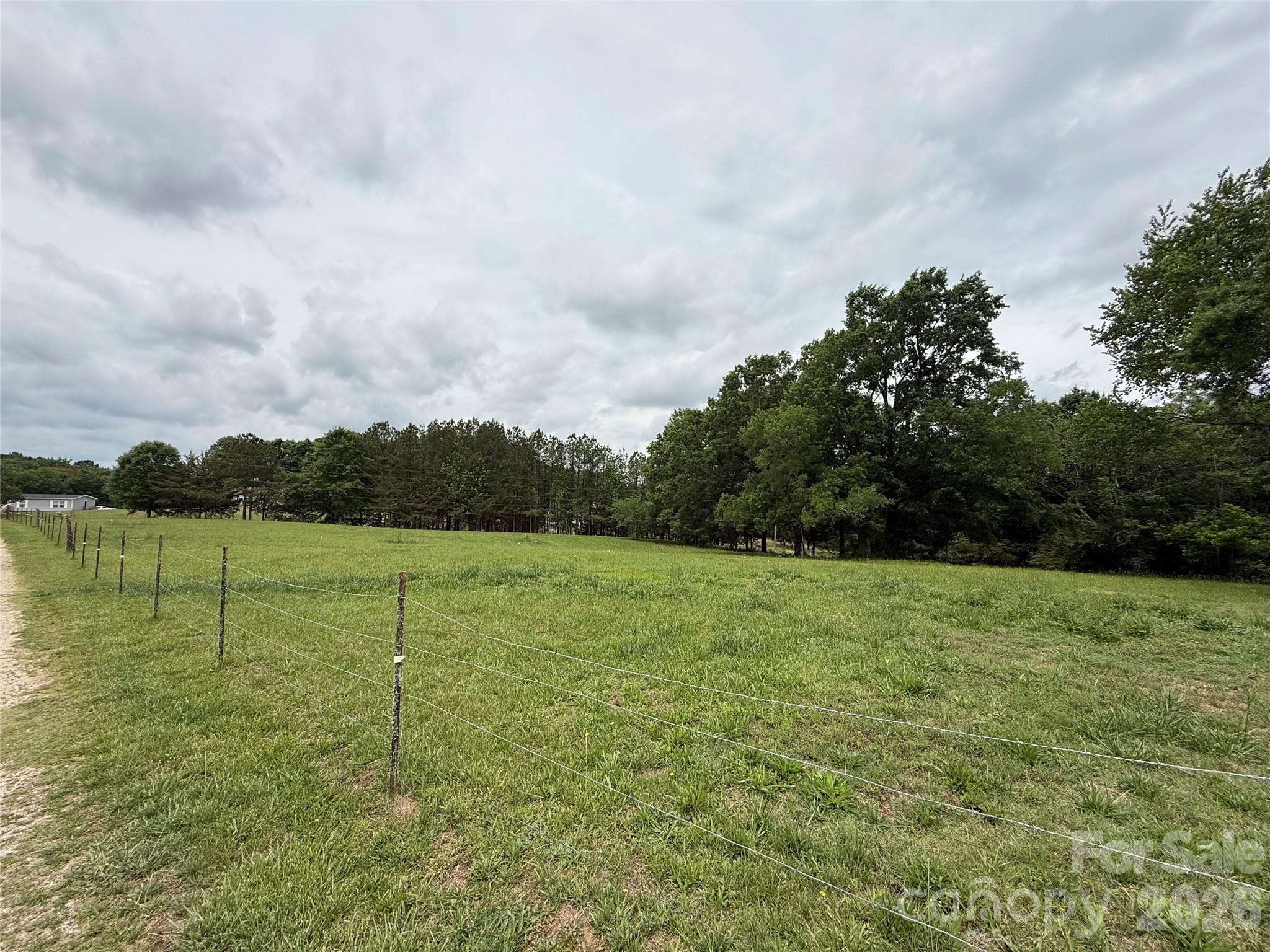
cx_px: 635
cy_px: 476
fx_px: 514
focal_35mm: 14
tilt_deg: +3.3
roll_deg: -1.1
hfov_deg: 102.1
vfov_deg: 85.7
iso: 50
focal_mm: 2.22
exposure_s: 1/2976
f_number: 2.2
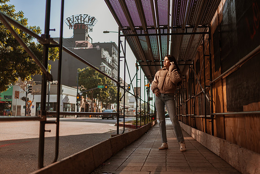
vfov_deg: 37.9
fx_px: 253
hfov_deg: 54.4
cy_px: 87
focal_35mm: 35
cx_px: 130
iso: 50
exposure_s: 1/1250
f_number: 1.8
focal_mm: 35
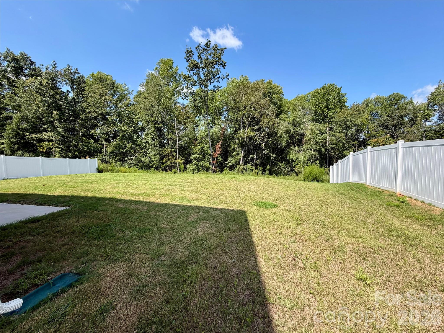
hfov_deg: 102.1
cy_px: 166
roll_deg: +1.0
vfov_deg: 85.7
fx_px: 180
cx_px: 222
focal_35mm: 14
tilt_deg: -1.5
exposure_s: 1/770
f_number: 2.2
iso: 40
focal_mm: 2.22
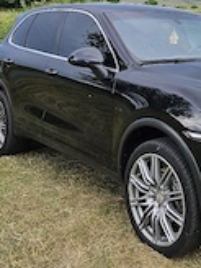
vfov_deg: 33.2
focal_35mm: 56
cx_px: 211
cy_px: 49
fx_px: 434
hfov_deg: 24.6
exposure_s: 1/278
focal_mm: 5.4
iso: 25
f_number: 1.8
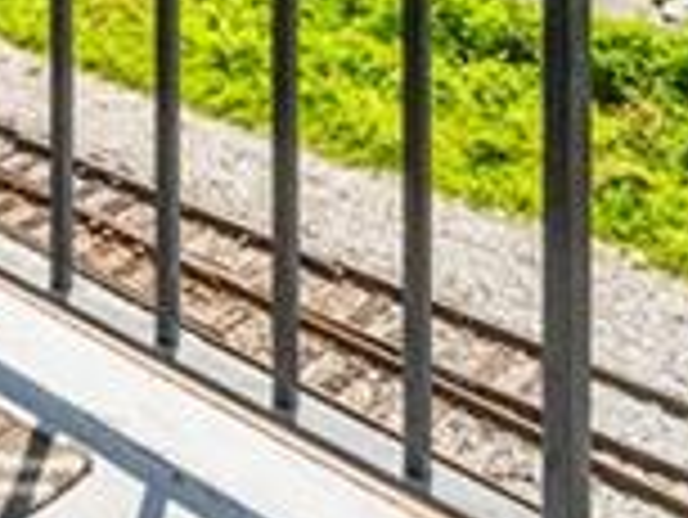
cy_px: -667
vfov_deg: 13.1
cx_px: -684
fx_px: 1790
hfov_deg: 16.6
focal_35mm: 90
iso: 640
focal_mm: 14
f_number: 8
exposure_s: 1/800
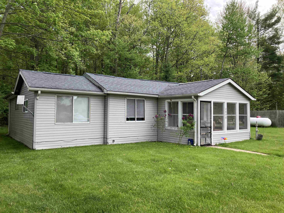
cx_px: 142
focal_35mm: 28
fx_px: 230
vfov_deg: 49.7
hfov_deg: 63.4
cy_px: 106
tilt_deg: +2.6
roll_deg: -0.6
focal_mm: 3.99
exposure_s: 1/615
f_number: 1.8
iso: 32
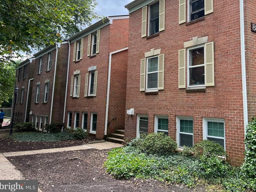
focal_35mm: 35
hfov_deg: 51.7
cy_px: 65
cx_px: 168
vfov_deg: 40.2
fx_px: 259
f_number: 1.5
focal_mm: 5.7
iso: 50
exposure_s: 1/621
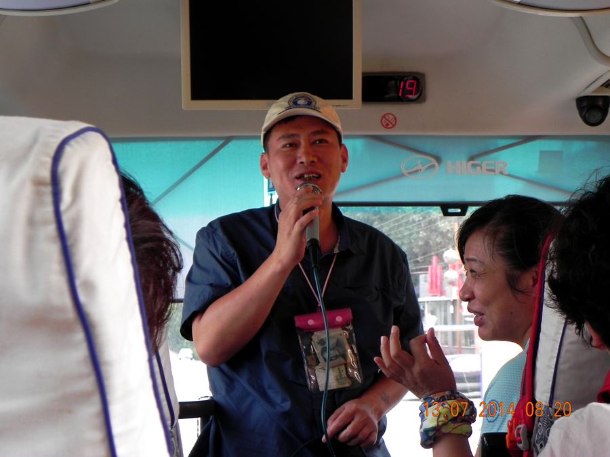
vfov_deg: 22.3
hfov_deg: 29.4
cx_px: 305
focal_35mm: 66
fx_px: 1163
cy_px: 228
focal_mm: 11.8
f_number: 3.5
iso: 160
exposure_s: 1/136
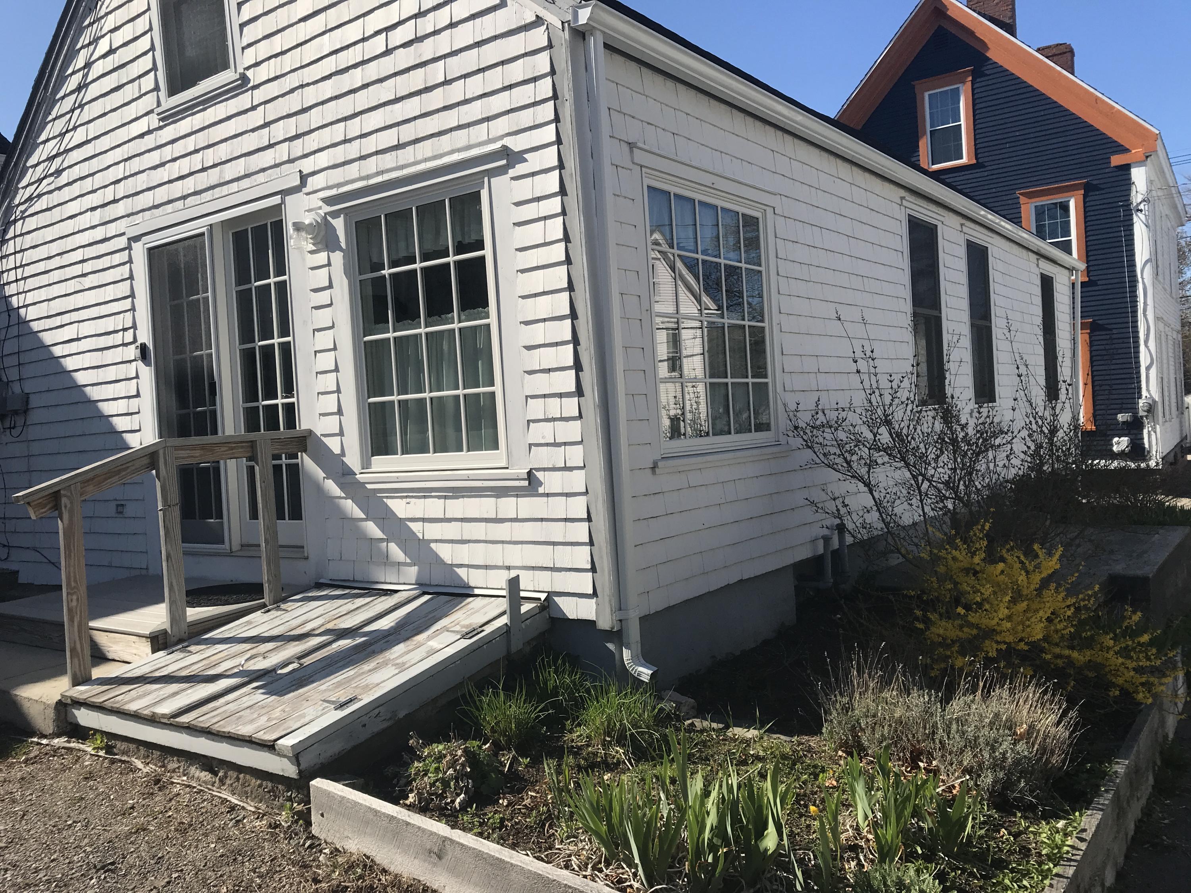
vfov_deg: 49.7
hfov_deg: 63.4
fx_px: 963
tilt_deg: -0.5
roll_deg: +3.3
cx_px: 596
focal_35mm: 28
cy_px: 446
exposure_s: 1/2740
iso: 20
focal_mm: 3.99
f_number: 1.8
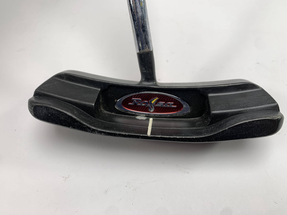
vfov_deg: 53.1
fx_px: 216
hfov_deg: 67.3
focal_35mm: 26
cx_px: 144
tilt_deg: -58.0
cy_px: 108
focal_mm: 4.25
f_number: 1.8
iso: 25
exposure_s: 1/120
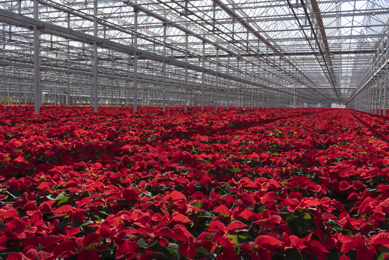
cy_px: 130
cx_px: 194
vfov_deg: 37.9
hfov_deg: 54.4
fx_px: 378
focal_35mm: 35
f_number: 14
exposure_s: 1/80
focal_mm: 35
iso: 100
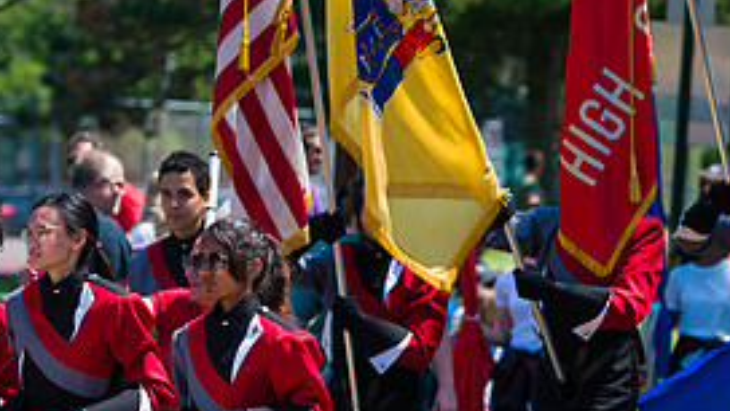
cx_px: 459
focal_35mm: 223
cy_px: 274
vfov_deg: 5.4
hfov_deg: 9.7
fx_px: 4317
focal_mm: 100
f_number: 3.2
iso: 200
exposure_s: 1/2000
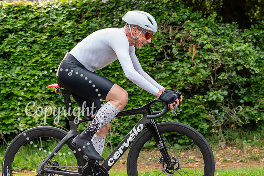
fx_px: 767
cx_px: 184
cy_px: 45
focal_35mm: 105
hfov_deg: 19.4
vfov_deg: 13.1
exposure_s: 1/1000
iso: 800
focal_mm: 70
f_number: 3.5
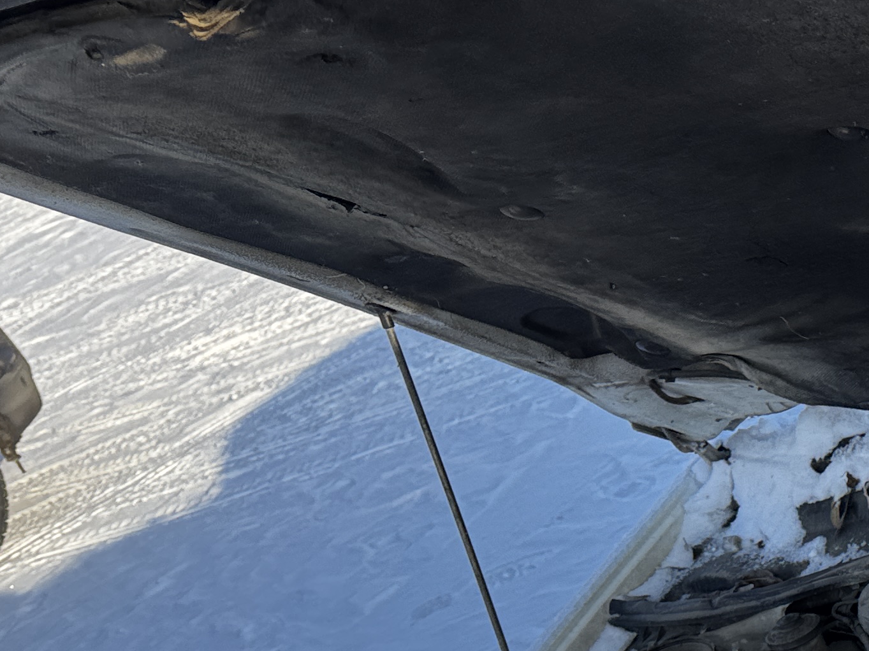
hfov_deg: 22.7
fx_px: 1782
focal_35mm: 71
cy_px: 803
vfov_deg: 19.4
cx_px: 1280
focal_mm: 6.76
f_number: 1.78
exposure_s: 1/1042
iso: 80
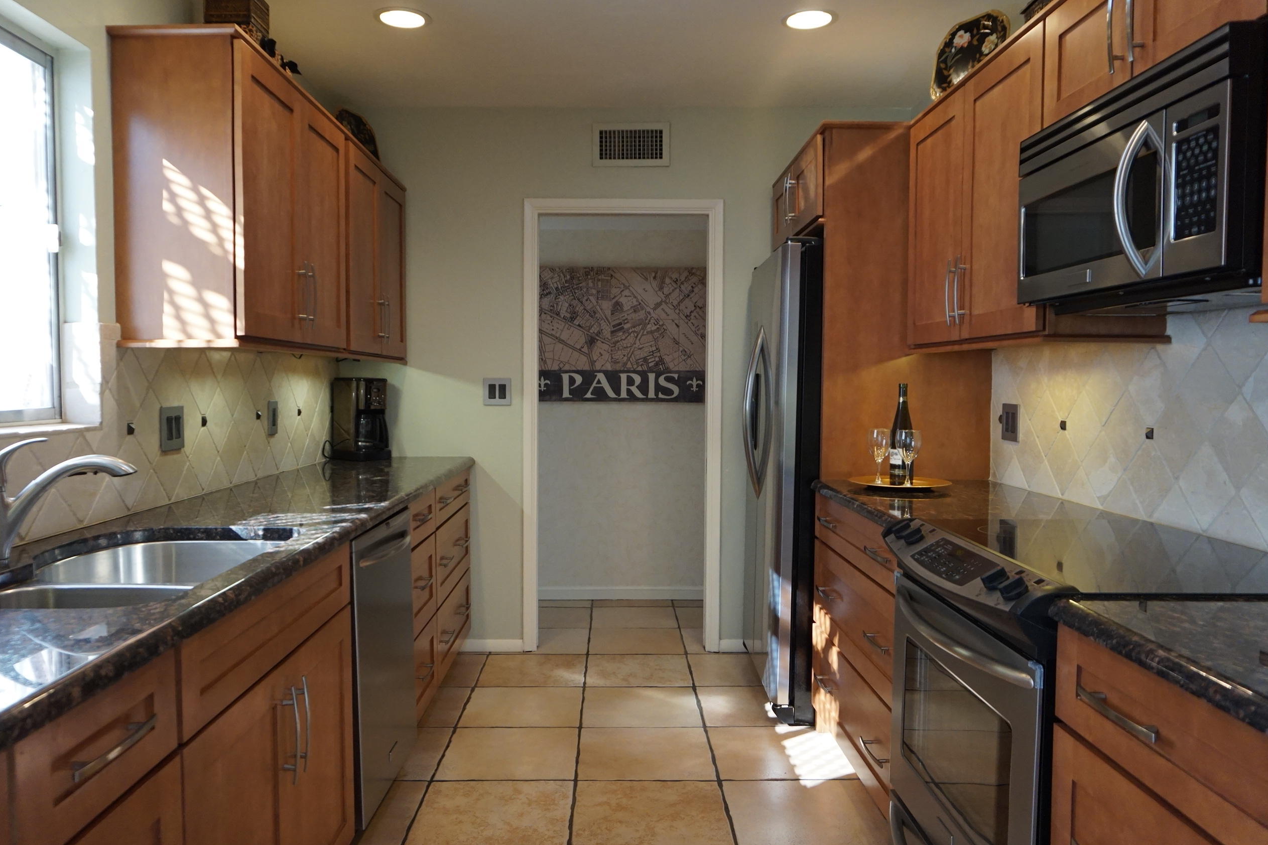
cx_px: 618
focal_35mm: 26
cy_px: 430
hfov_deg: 69.4
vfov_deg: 49.6
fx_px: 916
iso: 1000
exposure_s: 1/160
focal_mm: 16
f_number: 4
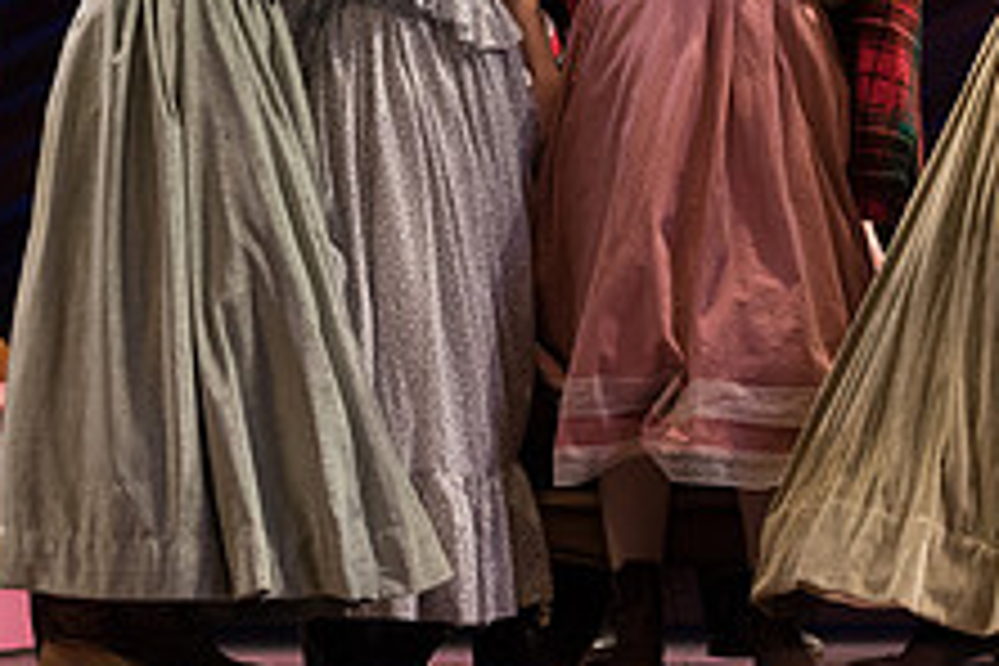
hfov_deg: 8.3
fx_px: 6881
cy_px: -88
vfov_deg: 5.5
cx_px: 598
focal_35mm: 248
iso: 3200
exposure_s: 1/400
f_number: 4
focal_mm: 95
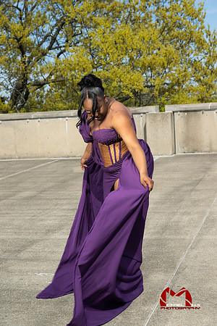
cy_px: 163
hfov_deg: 19.5
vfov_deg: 28.8
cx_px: 108
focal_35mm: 70
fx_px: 633
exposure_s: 1/250
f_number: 8
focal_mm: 70
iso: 100
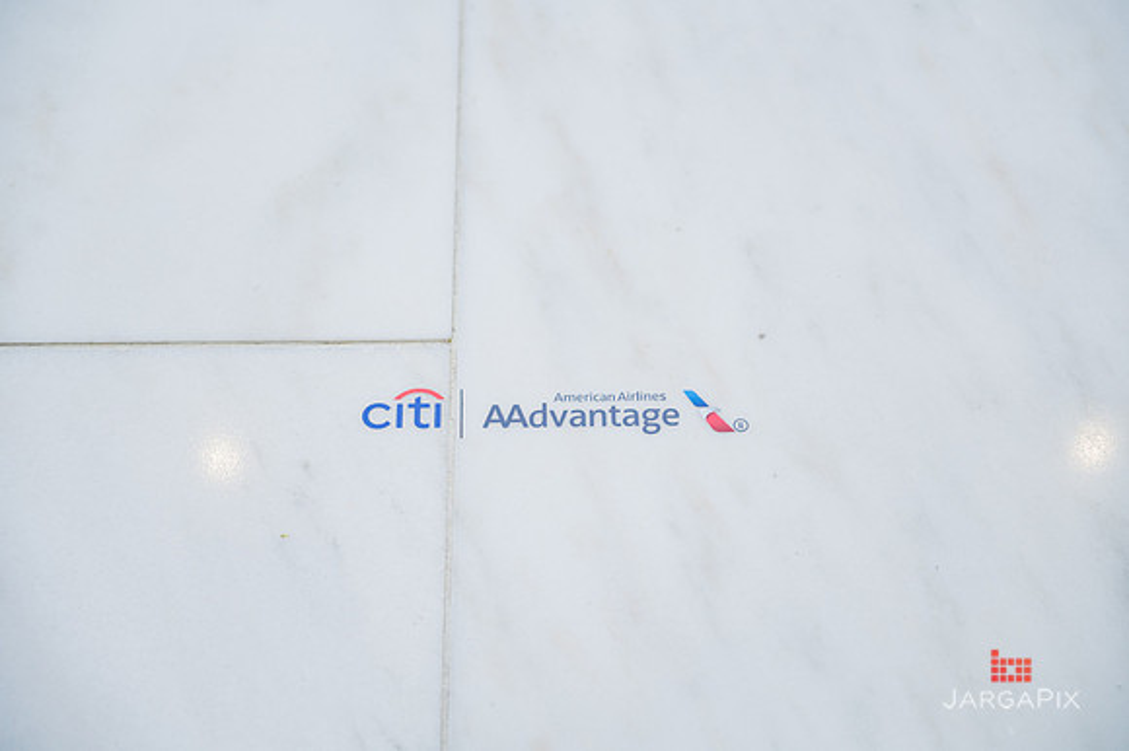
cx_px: 564
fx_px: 2194
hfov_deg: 28.9
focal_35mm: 70
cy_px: 376
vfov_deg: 19.4
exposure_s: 1/1250
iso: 800
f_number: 4
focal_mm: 70
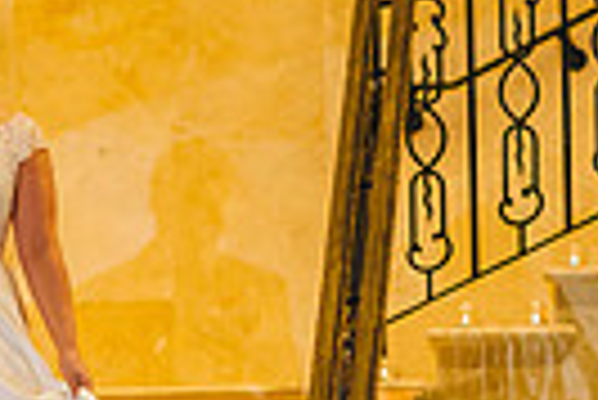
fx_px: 6169
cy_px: 411
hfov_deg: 5.5
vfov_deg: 3.7
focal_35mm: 371
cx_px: -324
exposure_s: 1/160
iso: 1600
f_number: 2
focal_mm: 85
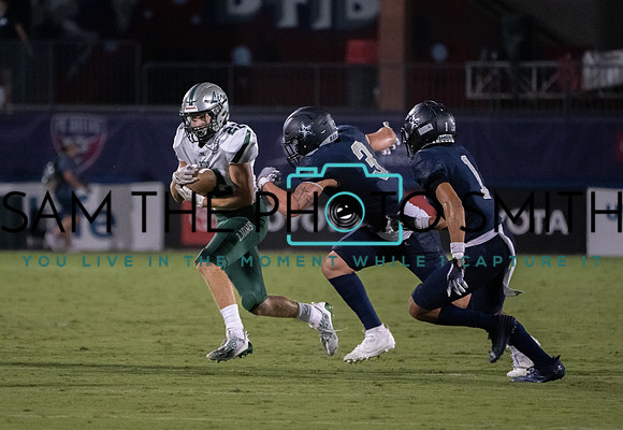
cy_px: 245
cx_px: 255
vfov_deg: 2.6
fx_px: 9511
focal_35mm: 544
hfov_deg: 3.8
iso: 12800
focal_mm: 400
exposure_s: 1/1000
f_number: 5.6
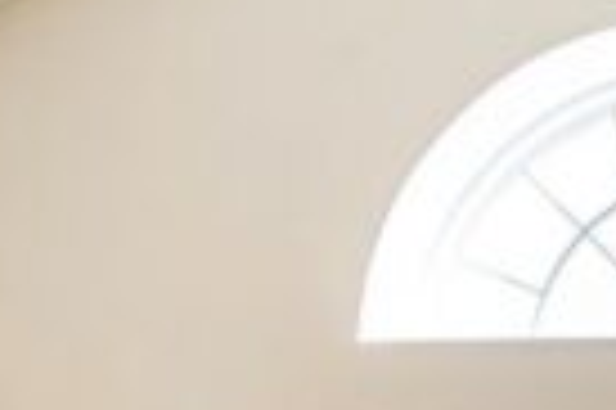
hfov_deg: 18.1
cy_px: 870
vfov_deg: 13.6
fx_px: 1401
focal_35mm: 82
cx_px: 1183
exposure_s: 1/160
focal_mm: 14
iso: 1000
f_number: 8
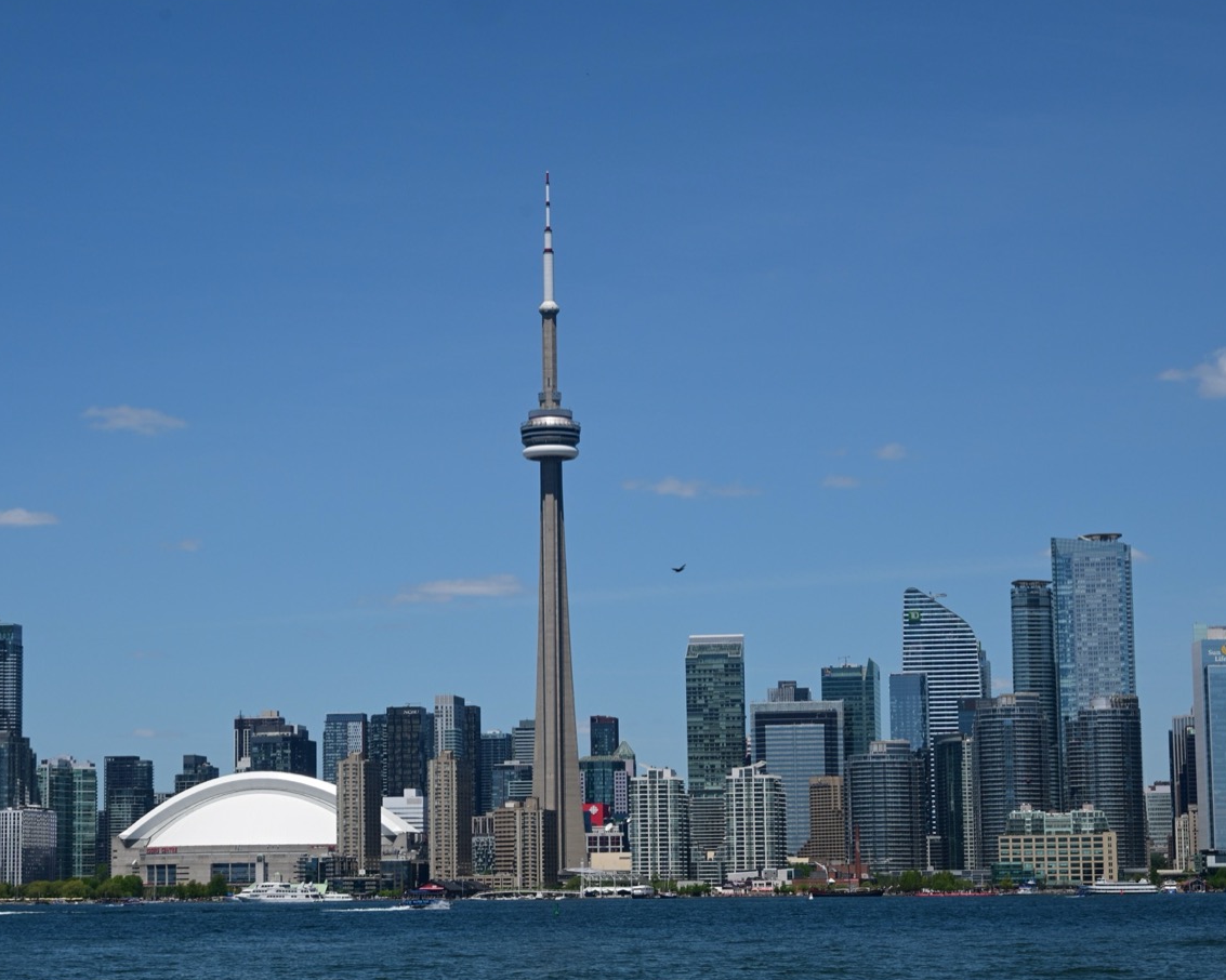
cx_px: 527
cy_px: 493
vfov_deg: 17.7
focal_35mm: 87
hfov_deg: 22.0
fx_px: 3156
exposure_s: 1/250
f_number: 13
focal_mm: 50
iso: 100
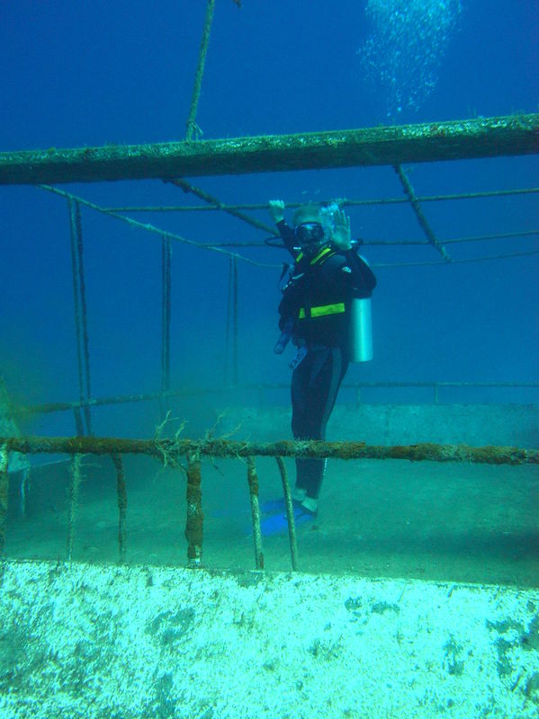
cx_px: 270
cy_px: 360
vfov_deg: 54.0
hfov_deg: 41.8
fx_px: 707
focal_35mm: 34
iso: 50
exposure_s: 1/57.1
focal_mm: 5.7
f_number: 4.9
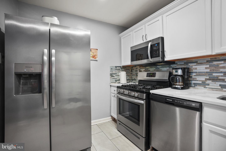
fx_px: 100
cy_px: 76
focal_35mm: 16
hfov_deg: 96.8
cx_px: 113
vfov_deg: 73.7
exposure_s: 1/10
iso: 100
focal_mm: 16
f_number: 2.8
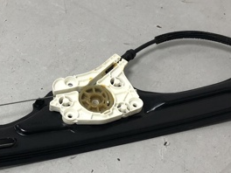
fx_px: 454
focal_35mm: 68
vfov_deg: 21.6
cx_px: 86
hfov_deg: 28.5
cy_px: 98
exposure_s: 1/33
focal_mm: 4
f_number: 1.8
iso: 32
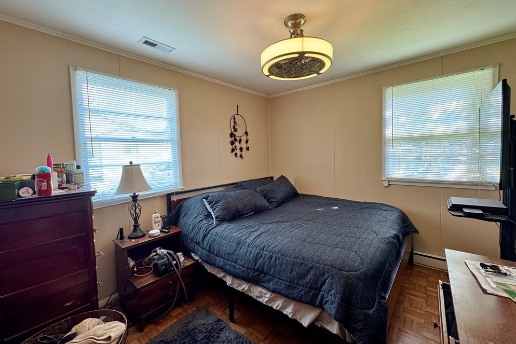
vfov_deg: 77.3
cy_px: 166
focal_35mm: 15
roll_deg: +1.6
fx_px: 215
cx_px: 255
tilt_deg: -3.9
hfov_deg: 100.4
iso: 200
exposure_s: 1/60
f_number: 2.2
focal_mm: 2.22
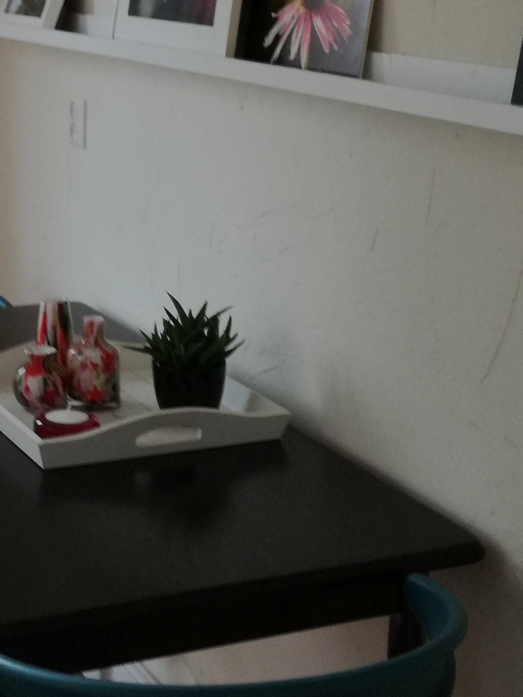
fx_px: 1370
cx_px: 41
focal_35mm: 68
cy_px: 141
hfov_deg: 21.1
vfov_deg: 28.0
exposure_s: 1/33.3
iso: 125
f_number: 2
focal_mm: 3.79
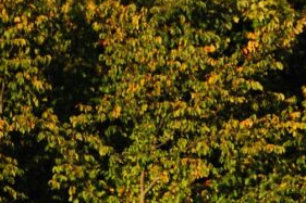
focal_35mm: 1282
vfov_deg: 1.1
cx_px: 517
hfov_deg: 1.6
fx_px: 10890
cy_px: 283
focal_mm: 300
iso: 400
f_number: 7.1
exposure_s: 1/500
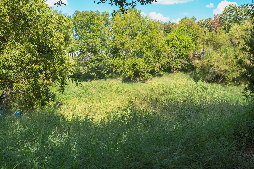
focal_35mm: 36
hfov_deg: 53.1
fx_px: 254
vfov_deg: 36.9
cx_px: 126
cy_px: 86
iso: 160
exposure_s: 1/250
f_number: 4.5
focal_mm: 35
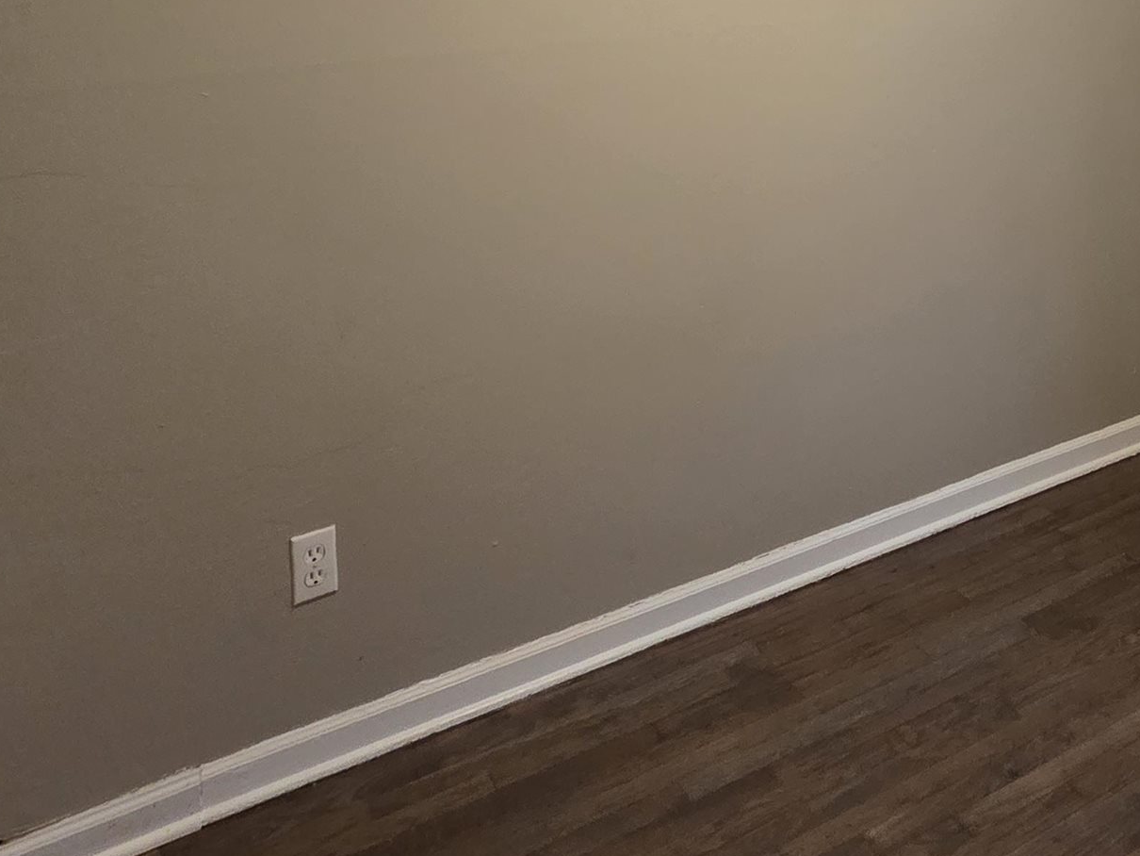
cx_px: 924
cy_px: -127
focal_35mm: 33
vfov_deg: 35.4
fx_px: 1087
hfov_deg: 51.6
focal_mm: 2.2
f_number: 2.2
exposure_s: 1/60
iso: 250
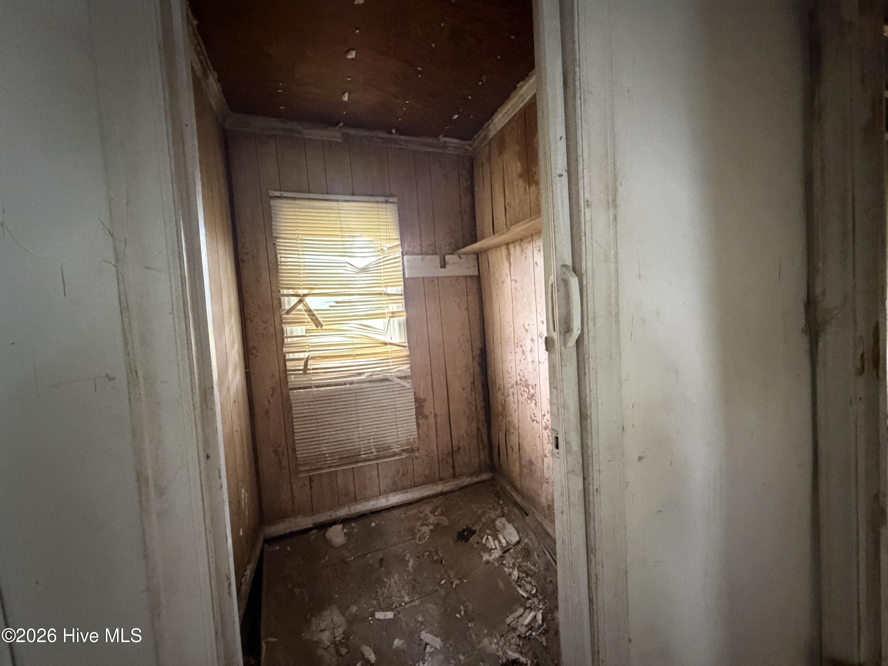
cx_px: 444
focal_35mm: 14
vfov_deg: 85.7
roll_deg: +4.7
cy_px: 333
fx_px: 359
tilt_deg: -2.7
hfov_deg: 102.1
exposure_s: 1/47
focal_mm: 2.22
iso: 1250
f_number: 2.2
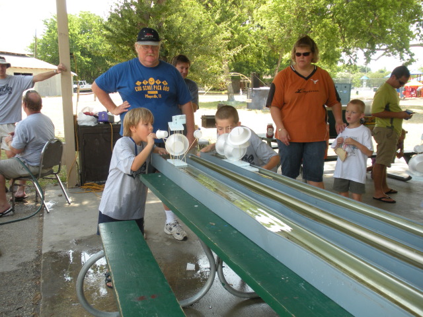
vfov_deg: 39.7
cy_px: 158
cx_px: 212
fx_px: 440
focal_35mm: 36
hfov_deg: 51.4
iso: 88
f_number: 3.5
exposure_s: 1/127
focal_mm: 6.3
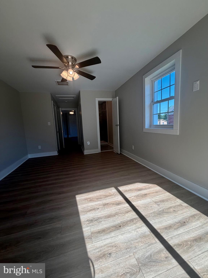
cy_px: 139
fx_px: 112
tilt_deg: -7.1
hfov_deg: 85.7
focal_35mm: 14
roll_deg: +3.0
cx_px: 104
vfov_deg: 102.1
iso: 50
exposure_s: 1/365
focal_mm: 2.22
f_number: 2.2
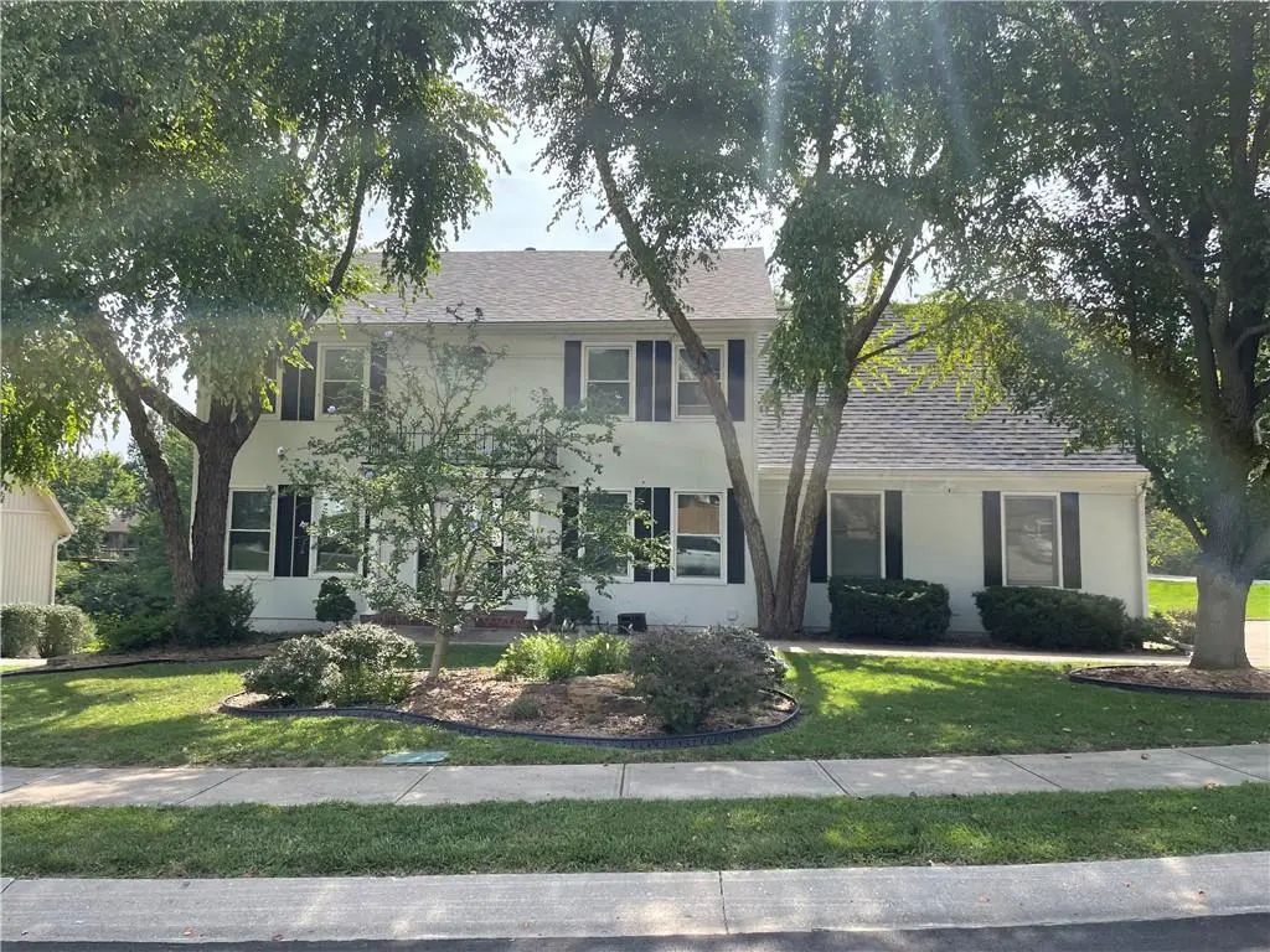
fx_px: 954
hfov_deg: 67.3
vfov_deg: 53.1
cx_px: 635
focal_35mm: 26
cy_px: 476
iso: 32
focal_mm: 4.2
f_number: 1.6
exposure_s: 1/1289
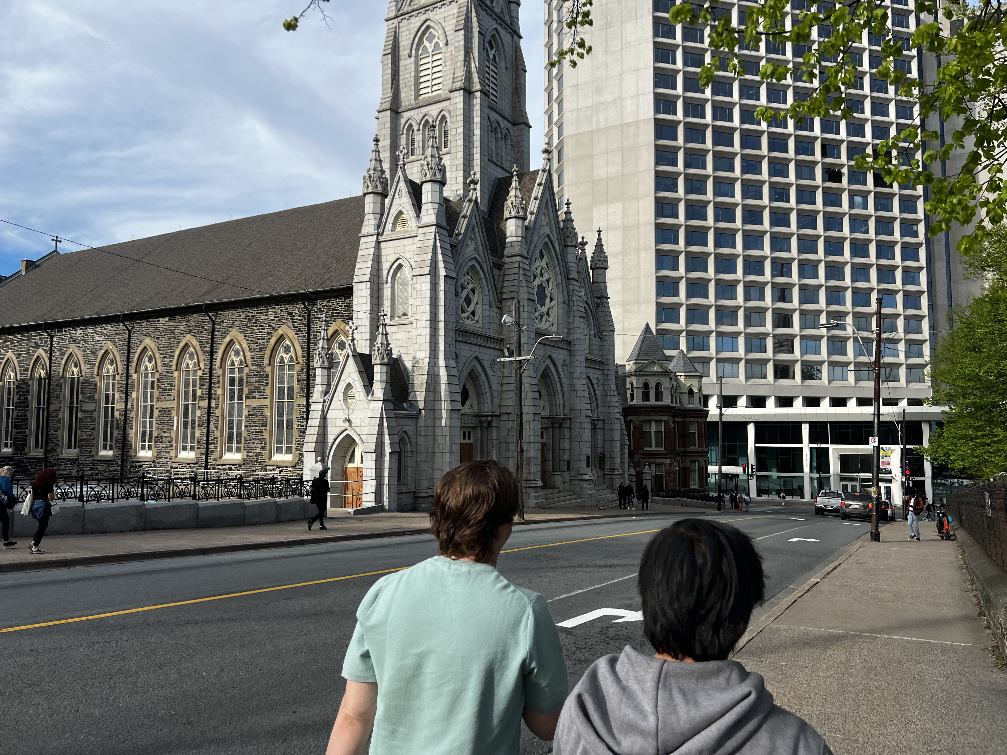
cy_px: 378
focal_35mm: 26
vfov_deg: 53.1
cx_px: 504
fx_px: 756
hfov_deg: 67.3
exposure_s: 1/2208
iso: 50
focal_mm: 5.7
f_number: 1.5
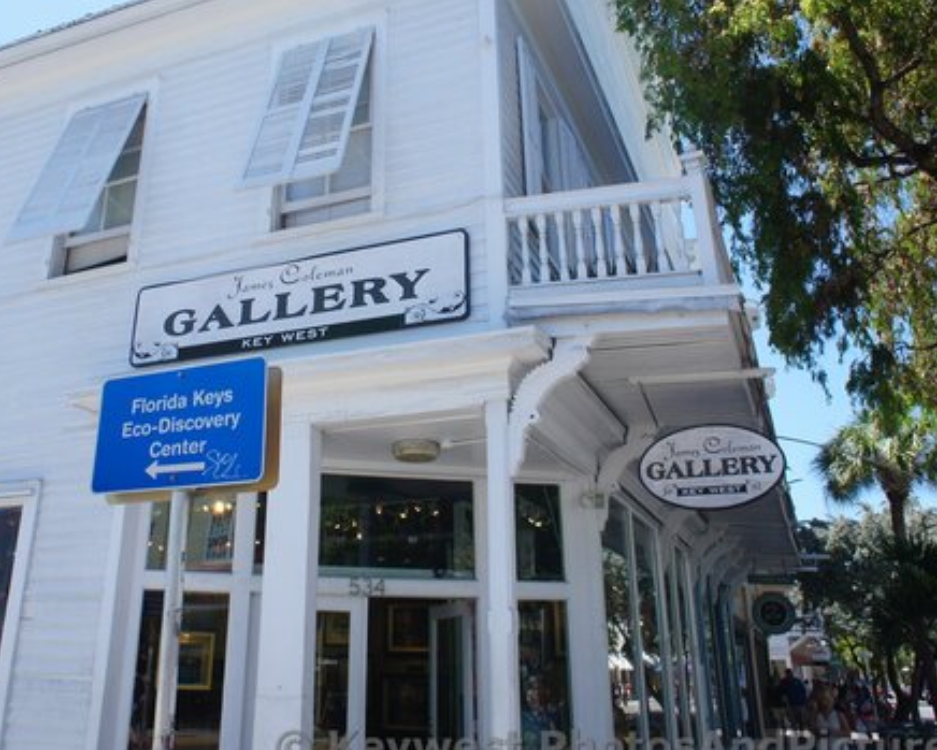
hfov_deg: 53.9
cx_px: 385
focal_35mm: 33
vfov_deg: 44.4
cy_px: 317
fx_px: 915
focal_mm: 16
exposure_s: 1/250
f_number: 13
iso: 250
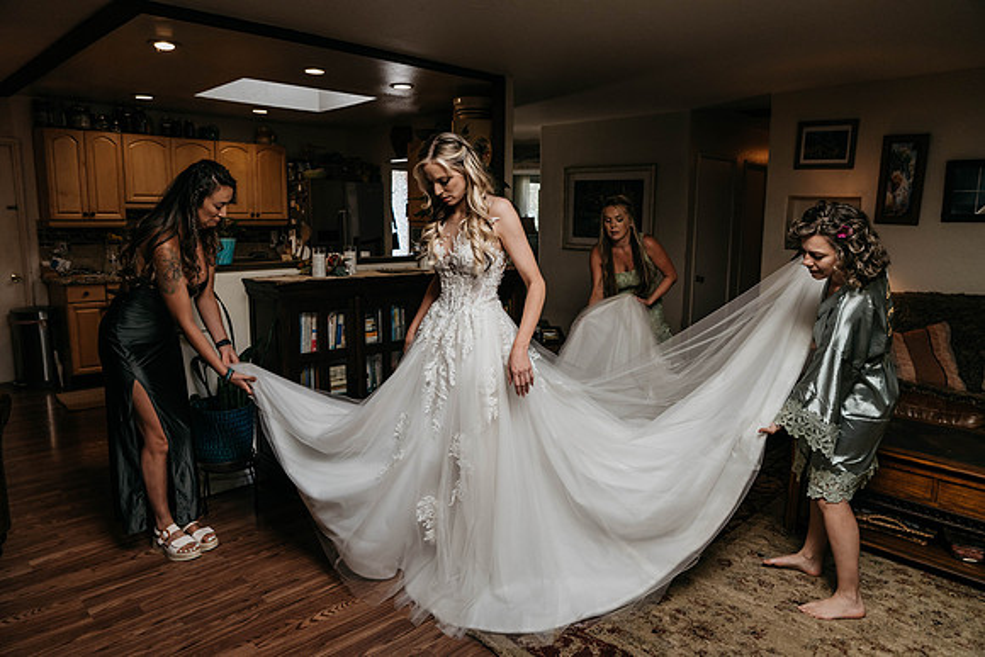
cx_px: 492
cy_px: 328
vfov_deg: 53.2
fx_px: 657
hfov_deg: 73.7
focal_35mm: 24
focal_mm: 24
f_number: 2.8
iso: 1000
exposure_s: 1/1000
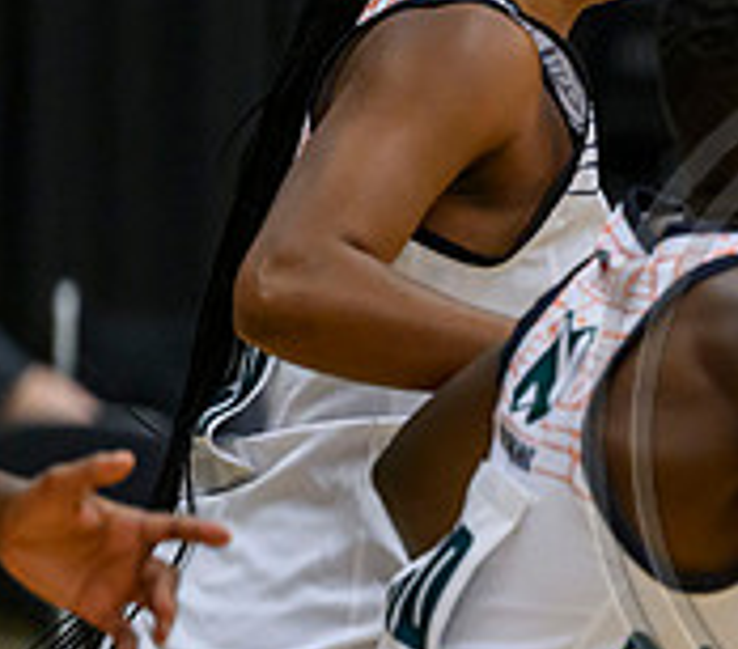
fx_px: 15898
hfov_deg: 2.6
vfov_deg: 2.3
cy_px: 363
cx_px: 1470
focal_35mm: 700
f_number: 3.2
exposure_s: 1/1000
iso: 4000
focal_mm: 185
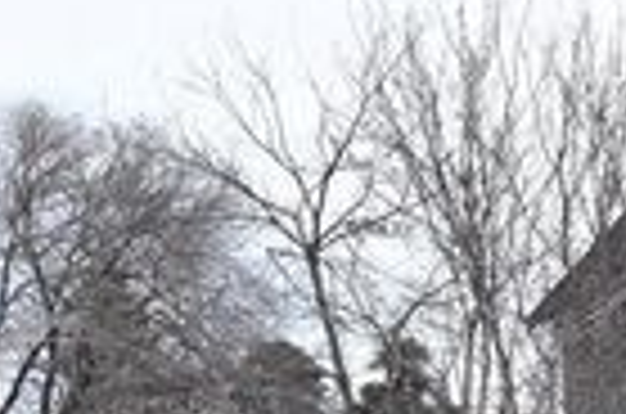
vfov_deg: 10.8
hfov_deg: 15.4
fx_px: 2186
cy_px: 356
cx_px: 860
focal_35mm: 126
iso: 200
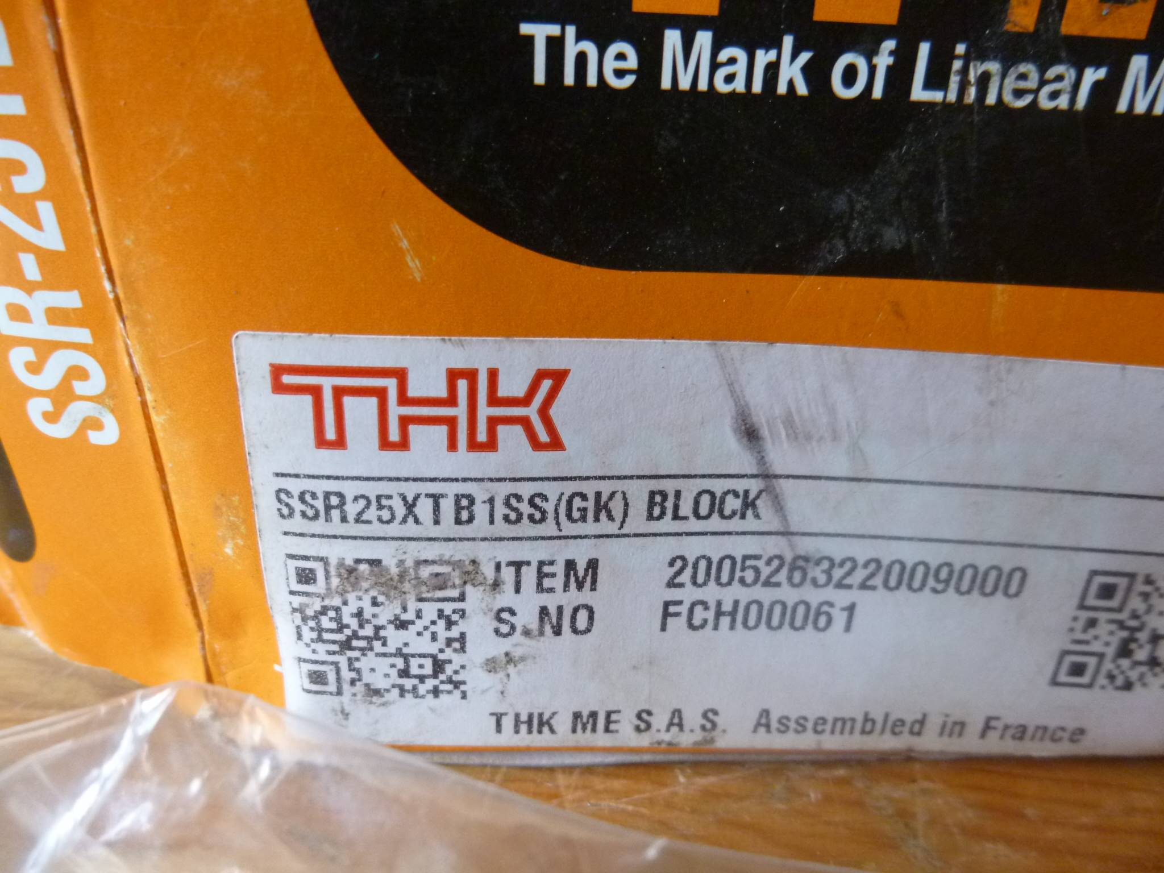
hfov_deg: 69.4
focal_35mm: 25
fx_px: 841
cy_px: 436
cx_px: 582
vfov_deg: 54.9
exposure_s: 1/50
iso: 400
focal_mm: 4.5
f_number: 3.1
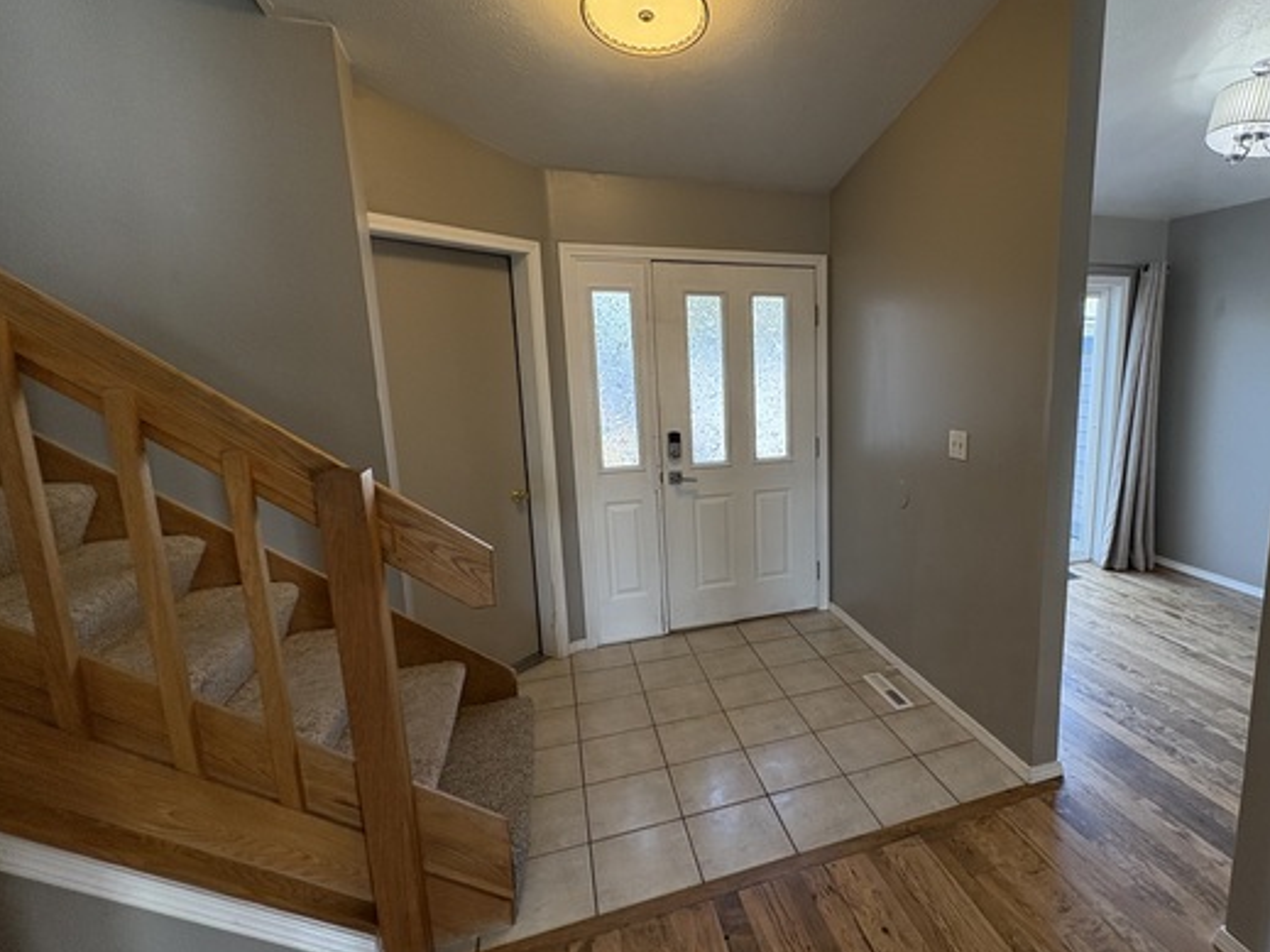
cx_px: 797
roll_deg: +0.6
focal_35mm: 18
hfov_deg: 86.0
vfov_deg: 71.6
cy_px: 475
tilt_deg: -9.1
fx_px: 660
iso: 125
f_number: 2.2
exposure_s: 1/120
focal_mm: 2.22
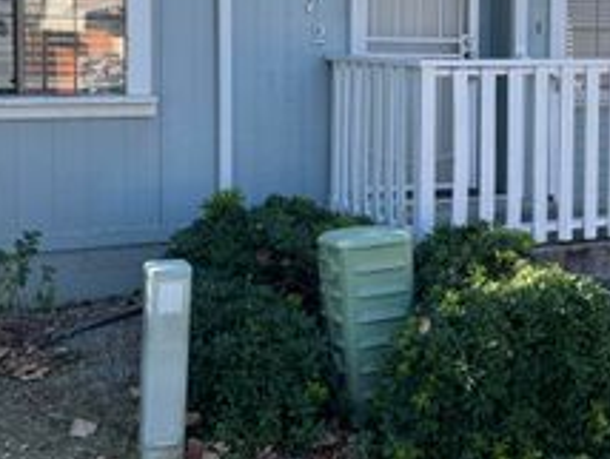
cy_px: 90
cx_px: 376
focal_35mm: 56
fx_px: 988
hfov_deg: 34.2
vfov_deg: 25.7
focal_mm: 6.76
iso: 80
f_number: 1.78
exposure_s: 1/1076
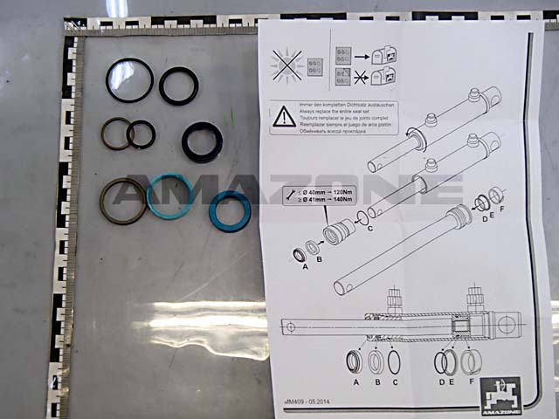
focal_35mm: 64
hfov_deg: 30.3
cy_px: 210
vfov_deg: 22.9
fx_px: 1034
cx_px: 280
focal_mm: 11.43
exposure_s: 1/40
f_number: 5.4
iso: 400
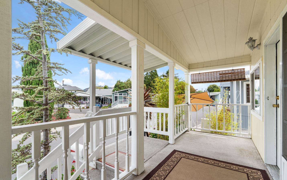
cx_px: 150
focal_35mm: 15
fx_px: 117
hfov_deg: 101.4
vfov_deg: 74.6
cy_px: 98
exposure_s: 1/40
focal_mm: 14
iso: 200
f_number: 10
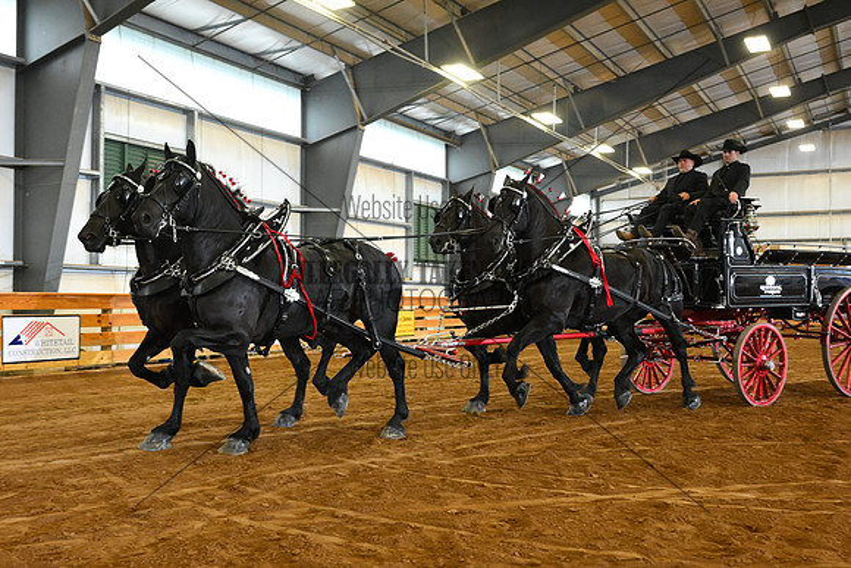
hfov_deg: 53.1
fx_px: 851
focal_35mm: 36
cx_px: 426
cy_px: 284
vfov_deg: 36.9
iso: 5000
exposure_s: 1/300
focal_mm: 24
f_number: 4.5
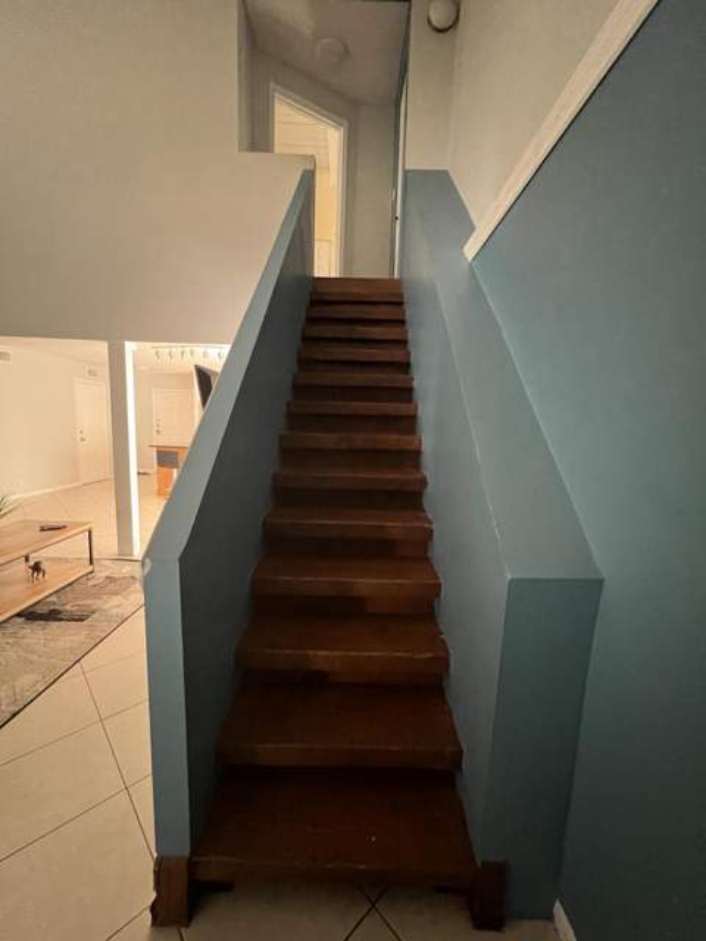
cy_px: 470
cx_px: 353
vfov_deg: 106.2
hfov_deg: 89.9
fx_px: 354
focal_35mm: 13
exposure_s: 1/30
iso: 1600
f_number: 1.8
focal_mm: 1.57
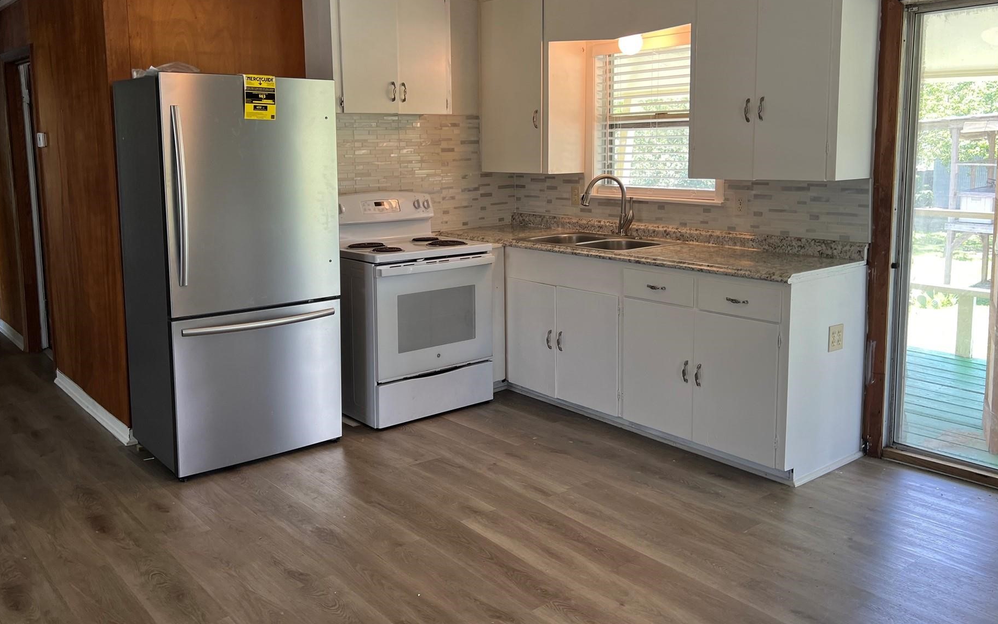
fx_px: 843
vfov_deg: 40.5
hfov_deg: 61.2
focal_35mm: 31
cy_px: 257
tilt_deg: -7.7
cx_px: 486
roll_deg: +1.6
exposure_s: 1/120
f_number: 1.5
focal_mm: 5.7
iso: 64
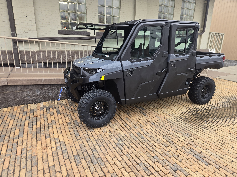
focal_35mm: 23
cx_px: 118
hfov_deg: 73.9
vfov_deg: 58.9
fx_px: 157
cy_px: 88
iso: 32
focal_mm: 5.4
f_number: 1.8
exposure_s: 1/180
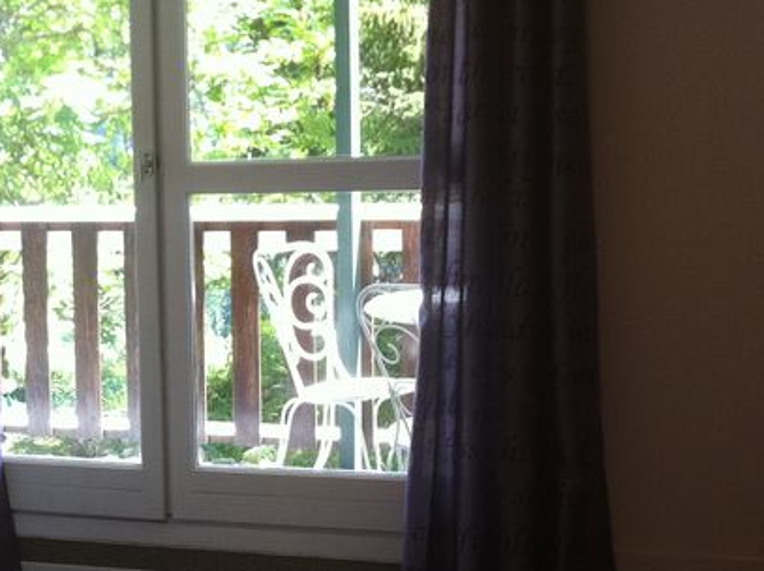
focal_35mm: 86
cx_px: 28
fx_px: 1895
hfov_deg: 22.1
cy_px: 337
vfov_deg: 17.1
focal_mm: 3.85
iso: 100
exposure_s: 1/60
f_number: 2.8
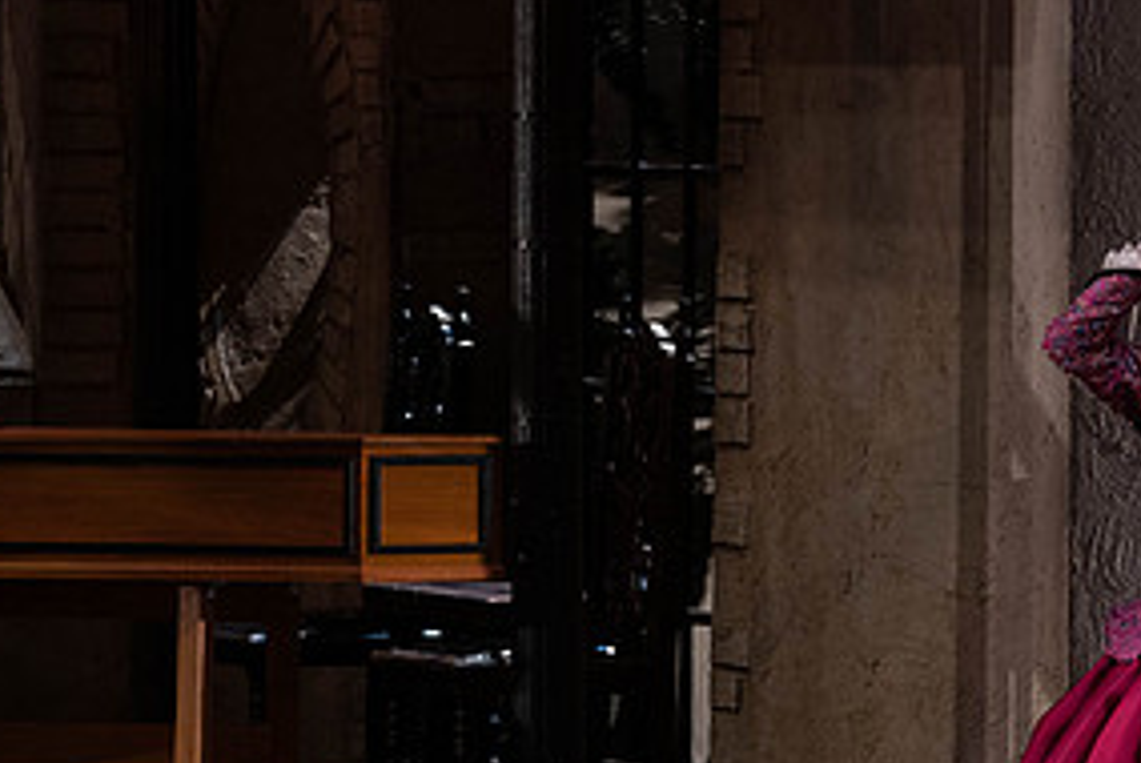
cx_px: 976
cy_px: 339
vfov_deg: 3.4
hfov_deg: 5.0
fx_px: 12944
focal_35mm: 408
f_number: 8
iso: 3200
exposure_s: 1/250
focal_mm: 200
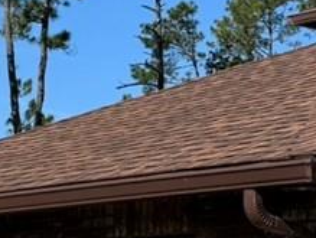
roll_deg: +0.0
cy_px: 88
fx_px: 1600
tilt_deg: +8.2
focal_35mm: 175
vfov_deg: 8.5
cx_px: 493
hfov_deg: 10.8
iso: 80
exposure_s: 1/4950
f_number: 1.78
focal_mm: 6.76
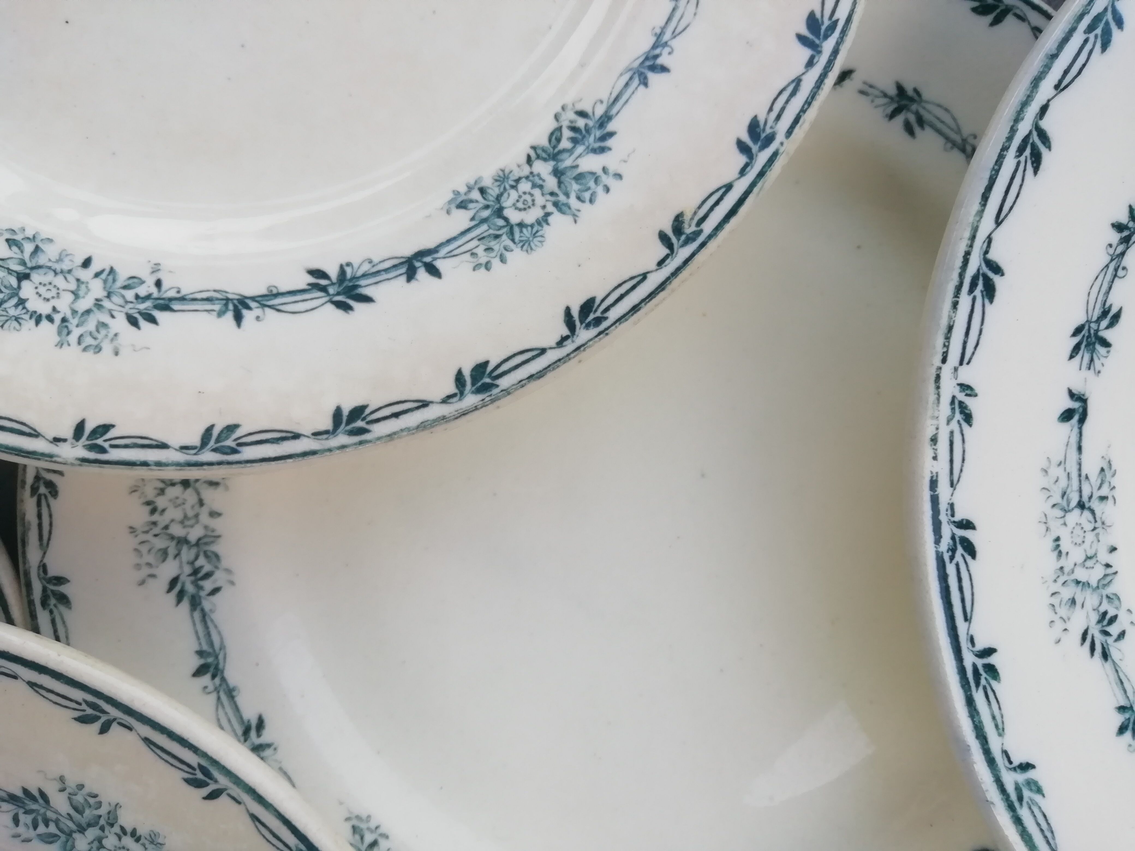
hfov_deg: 67.3
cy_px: 426
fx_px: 852
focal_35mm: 26
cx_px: 568
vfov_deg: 53.1
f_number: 2.2
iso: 80
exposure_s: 1/100
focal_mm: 3.21
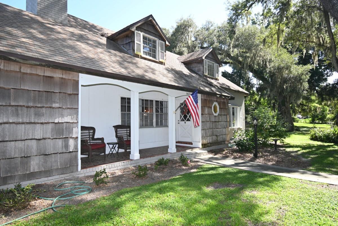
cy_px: 113
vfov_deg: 59.5
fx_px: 197
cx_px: 169
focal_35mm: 21
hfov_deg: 81.2
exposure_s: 1/100
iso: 100
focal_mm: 14
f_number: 5
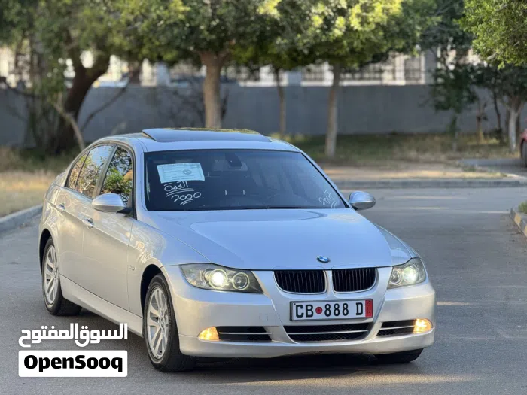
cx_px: 264
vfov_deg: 12.3
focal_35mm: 120
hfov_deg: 16.4
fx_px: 1827
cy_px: 198
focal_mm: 15.66
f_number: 2.8
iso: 50
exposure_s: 1/137
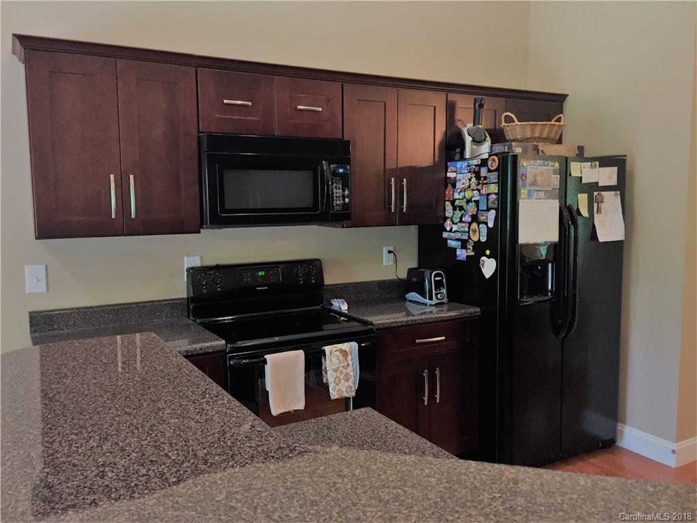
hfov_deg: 61.7
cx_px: 348
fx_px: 584
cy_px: 262
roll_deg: +0.3
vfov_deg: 48.2
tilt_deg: -10.6
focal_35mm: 29
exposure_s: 1/17
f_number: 2.2
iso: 250
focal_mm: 4.15
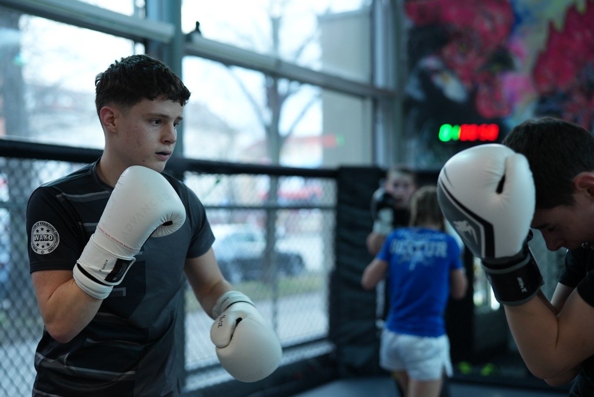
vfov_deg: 27.0
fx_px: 825
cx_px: 297
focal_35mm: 50
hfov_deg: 39.6
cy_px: 198
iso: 1600
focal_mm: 50
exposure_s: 1/400
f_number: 2
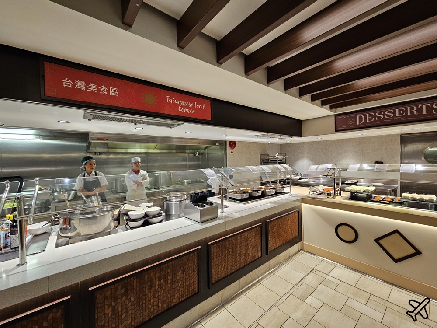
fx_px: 164
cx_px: 218
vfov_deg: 89.9
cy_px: 164
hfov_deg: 106.2
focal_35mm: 13
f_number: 2.2
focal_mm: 2.2
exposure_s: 1/61
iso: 200
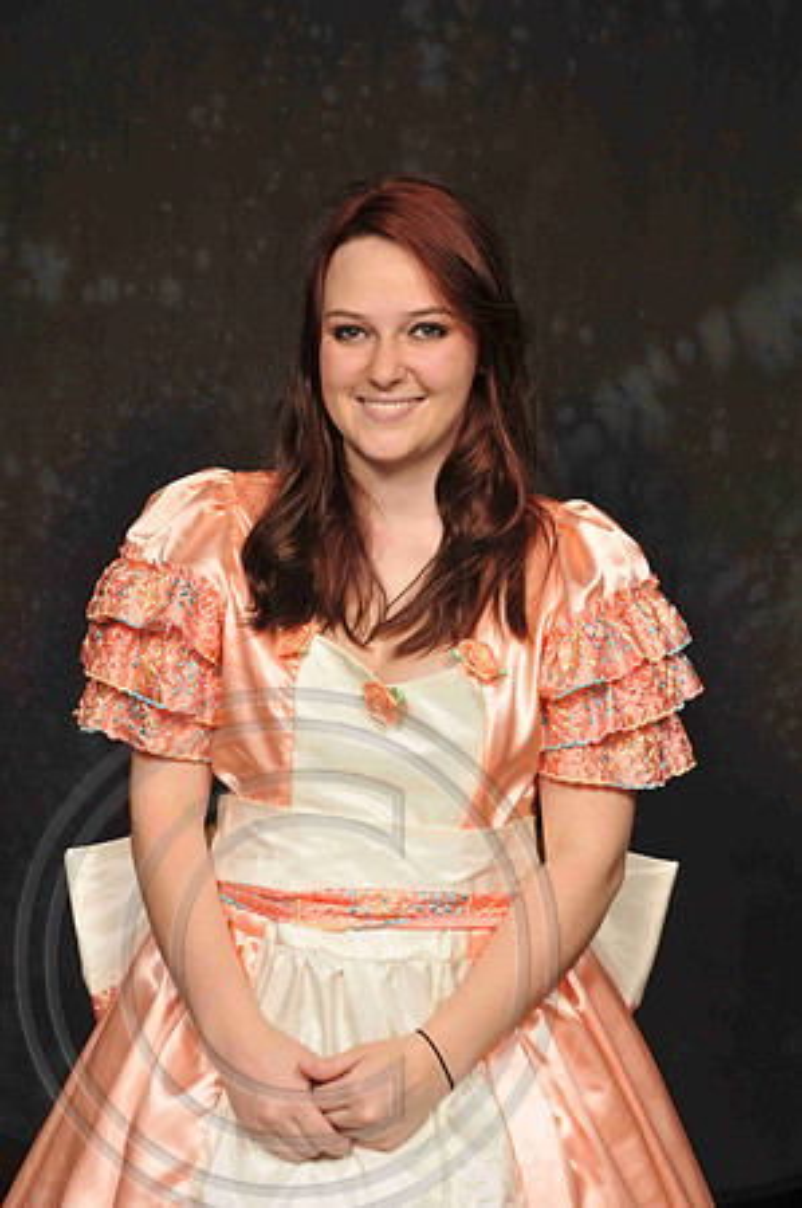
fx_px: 2411
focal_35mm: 72
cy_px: 604
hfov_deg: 18.9
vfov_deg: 28.1
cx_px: 401
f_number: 5.6
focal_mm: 48
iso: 200
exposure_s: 1/125
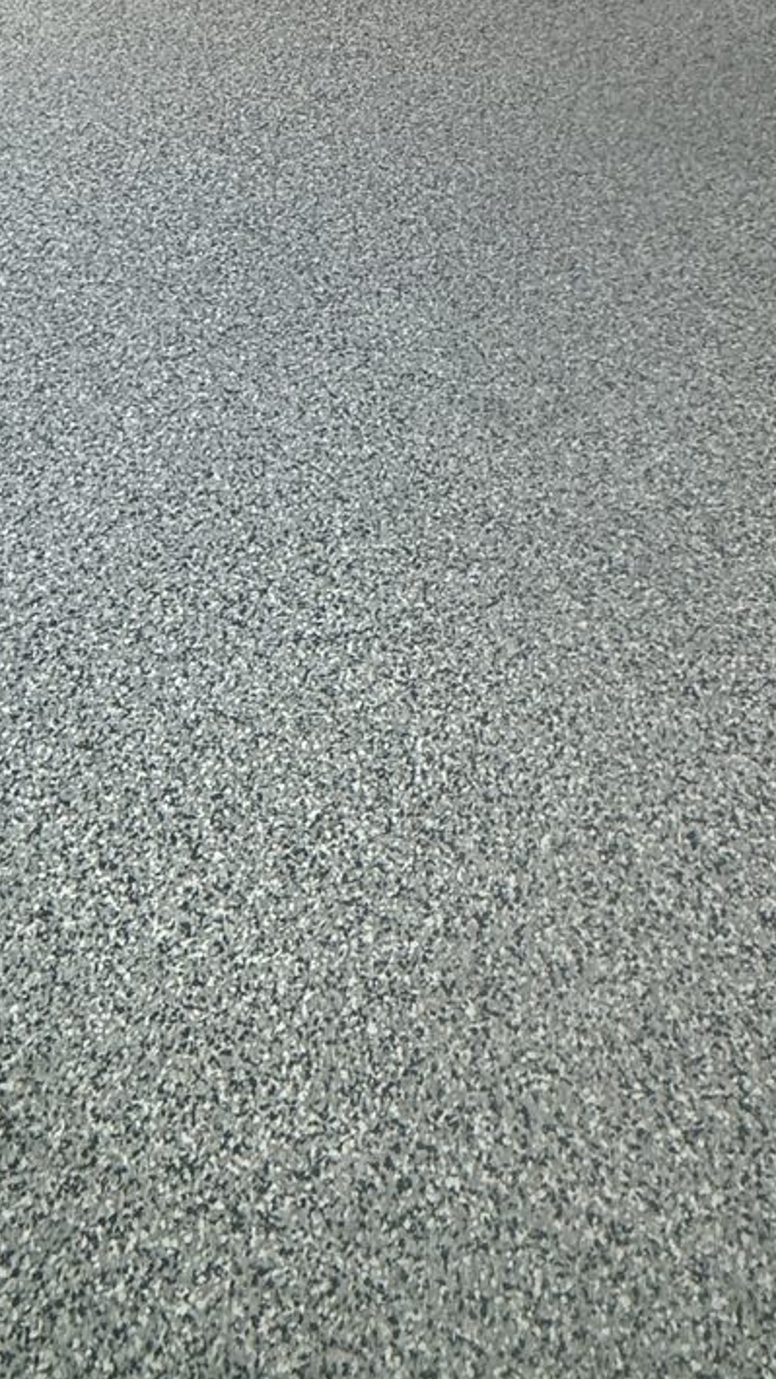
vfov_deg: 39.1
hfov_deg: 27.7
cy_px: -128
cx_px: 414
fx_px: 1572
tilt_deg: -20.0
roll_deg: -0.9
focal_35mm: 43
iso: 80
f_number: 2.2
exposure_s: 1/120
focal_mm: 2.22
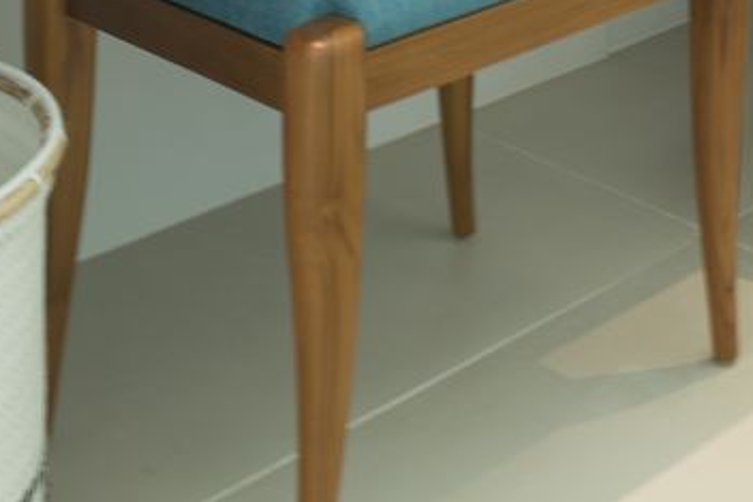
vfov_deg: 12.6
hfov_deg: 22.1
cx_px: 601
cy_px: -597
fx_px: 1904
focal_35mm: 91
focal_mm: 16
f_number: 8
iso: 100
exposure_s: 1/2.5
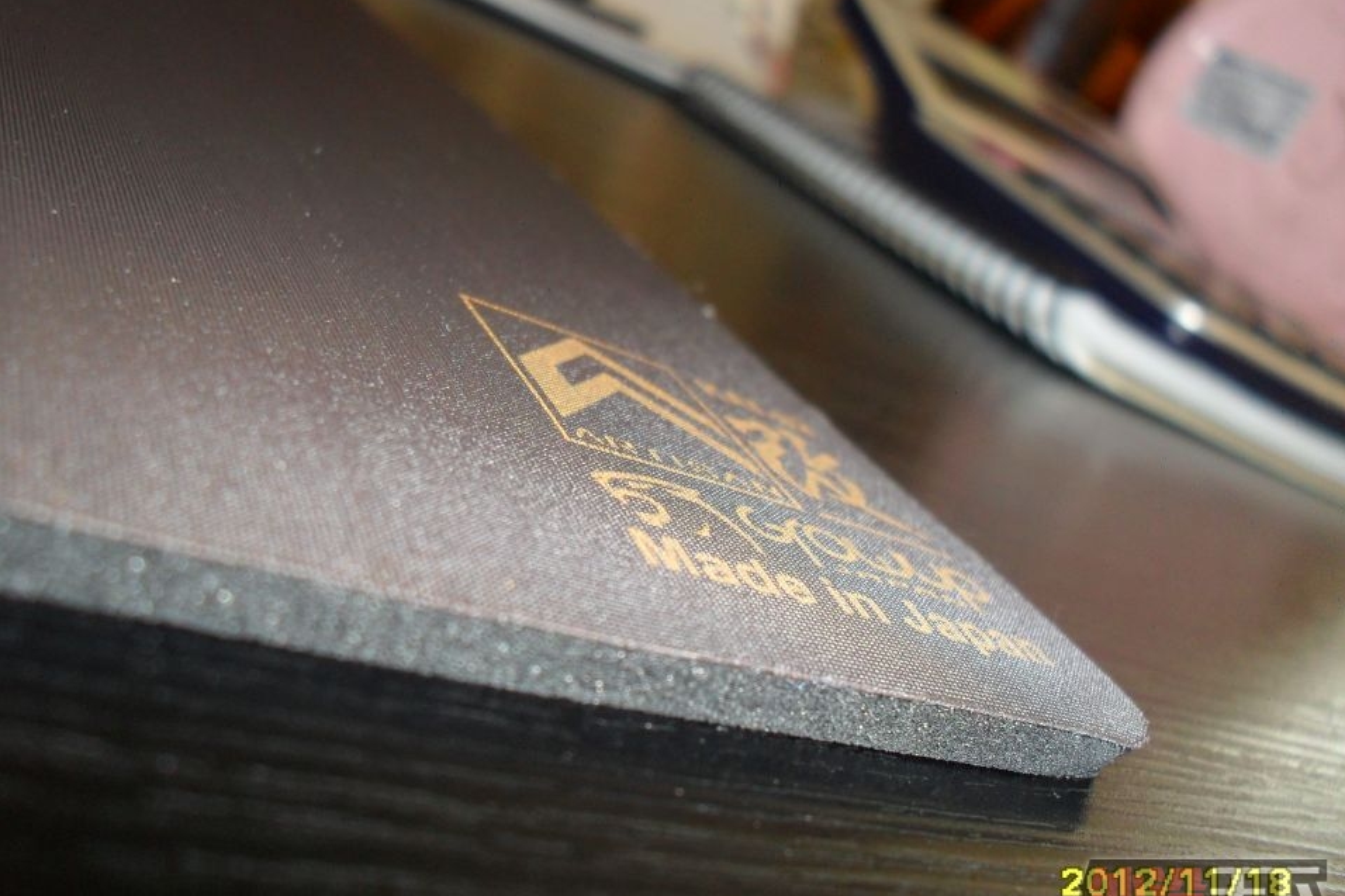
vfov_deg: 34.2
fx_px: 1457
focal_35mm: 39
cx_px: 629
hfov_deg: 49.5
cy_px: 446
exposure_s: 1/45
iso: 200
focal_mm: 6.3
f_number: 3.2
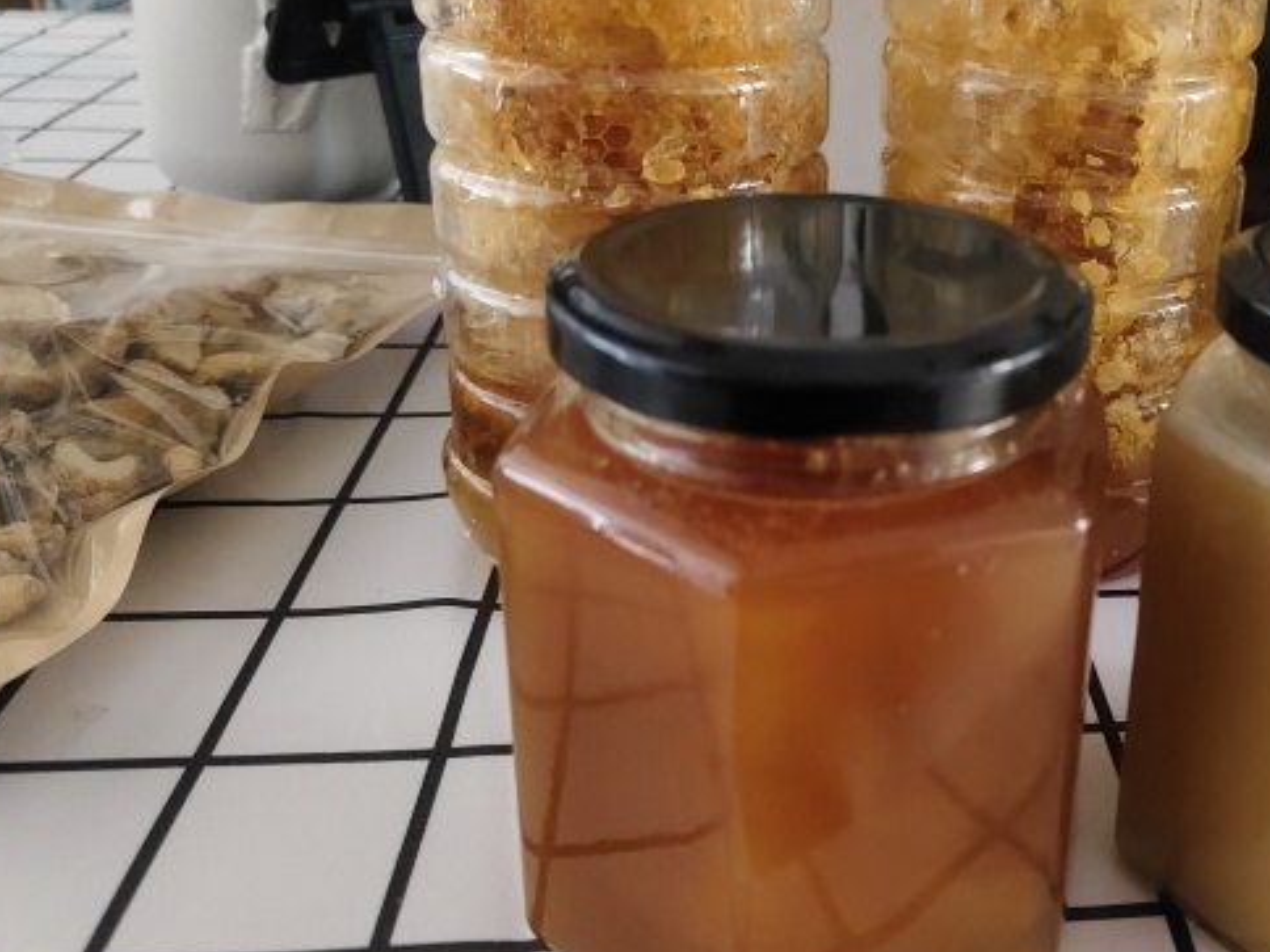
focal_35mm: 38
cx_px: 1015
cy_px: 383
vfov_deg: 37.6
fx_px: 1394
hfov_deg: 46.4
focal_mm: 5.56
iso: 1148
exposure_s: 1/100
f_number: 1.88
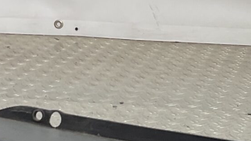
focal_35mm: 145
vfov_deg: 8.3
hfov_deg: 14.7
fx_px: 965
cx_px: 225
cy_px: -15
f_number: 1.8
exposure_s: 1/128
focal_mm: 3
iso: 16
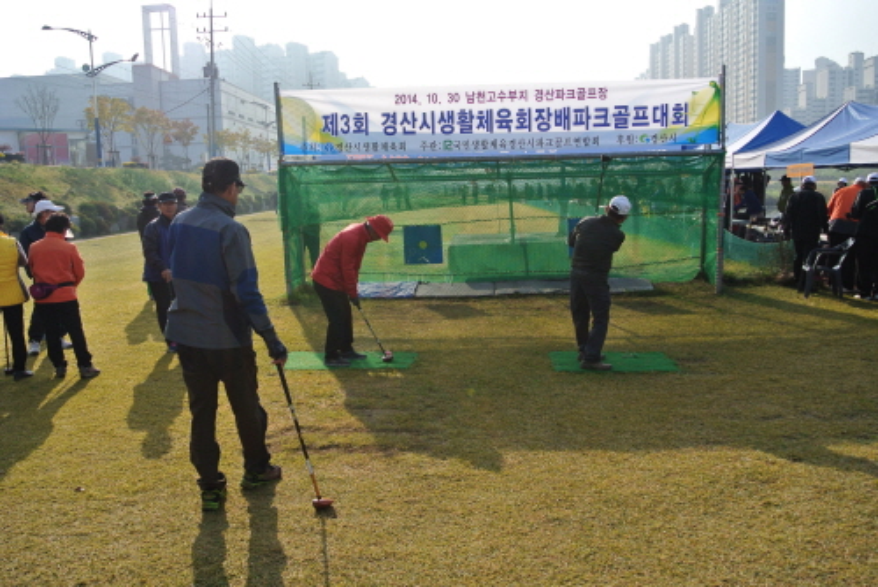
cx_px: 439
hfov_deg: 60.3
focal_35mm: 31
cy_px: 294
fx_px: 756
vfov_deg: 42.4
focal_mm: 11.8
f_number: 4.5
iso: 100
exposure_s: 1/640
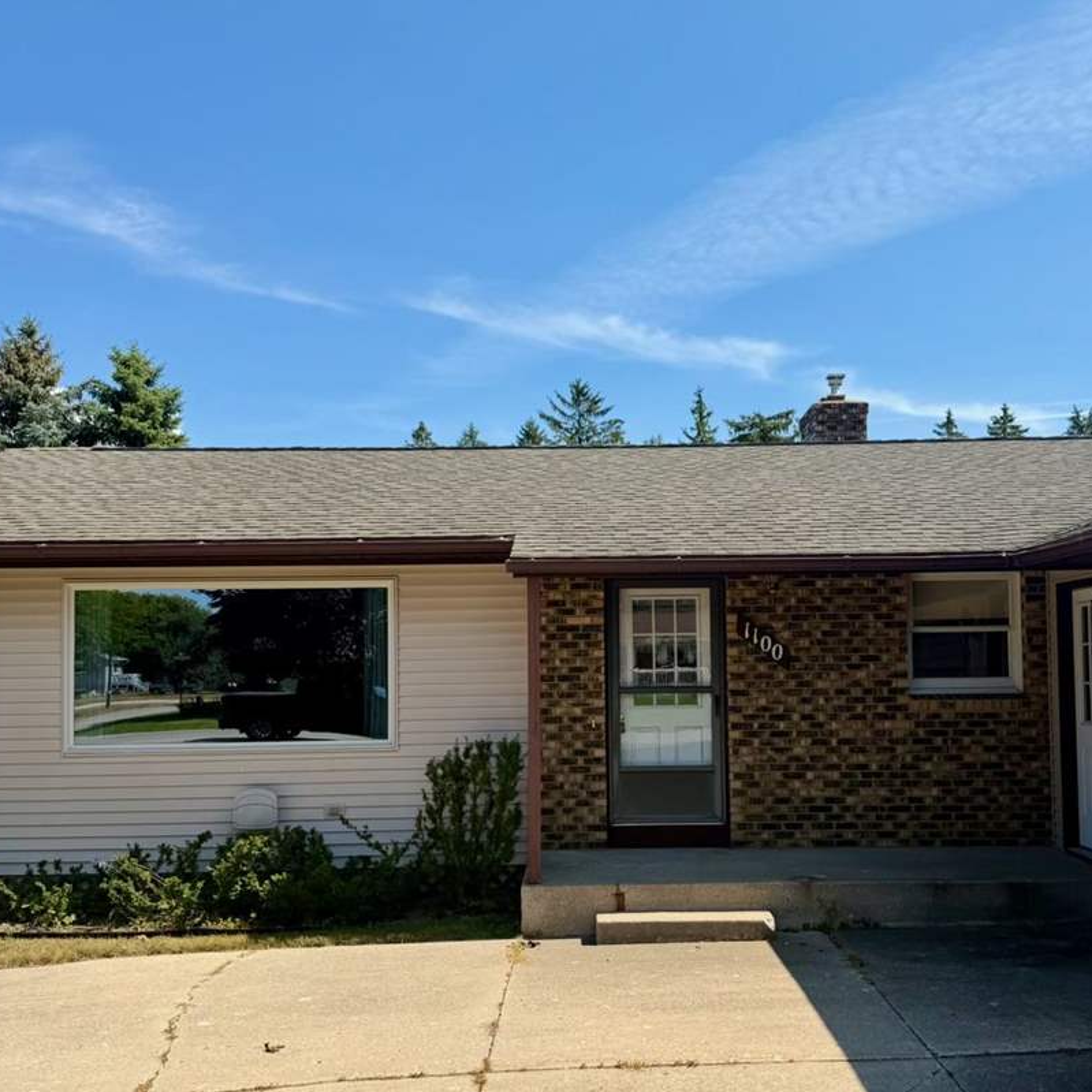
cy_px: 611
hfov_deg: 48.4
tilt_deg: +2.3
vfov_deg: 48.3
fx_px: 1213
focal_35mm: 34
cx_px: 597
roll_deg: +1.0
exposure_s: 1/3953
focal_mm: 6.76
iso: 80
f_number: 1.78
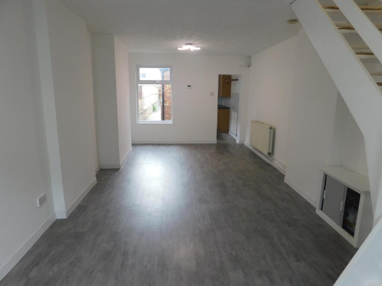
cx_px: 191
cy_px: 143
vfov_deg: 58.9
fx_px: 254
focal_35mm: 23
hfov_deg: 73.9
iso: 125
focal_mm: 4
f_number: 3
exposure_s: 1/50
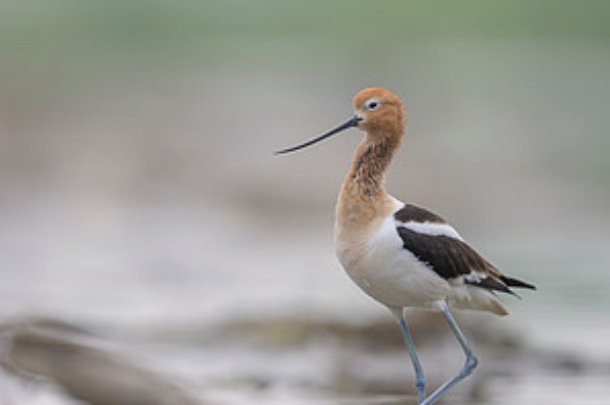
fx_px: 10240
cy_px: 110
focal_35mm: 605
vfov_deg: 2.3
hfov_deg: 3.4
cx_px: 305
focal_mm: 400
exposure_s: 1/2500
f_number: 2.8
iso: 640
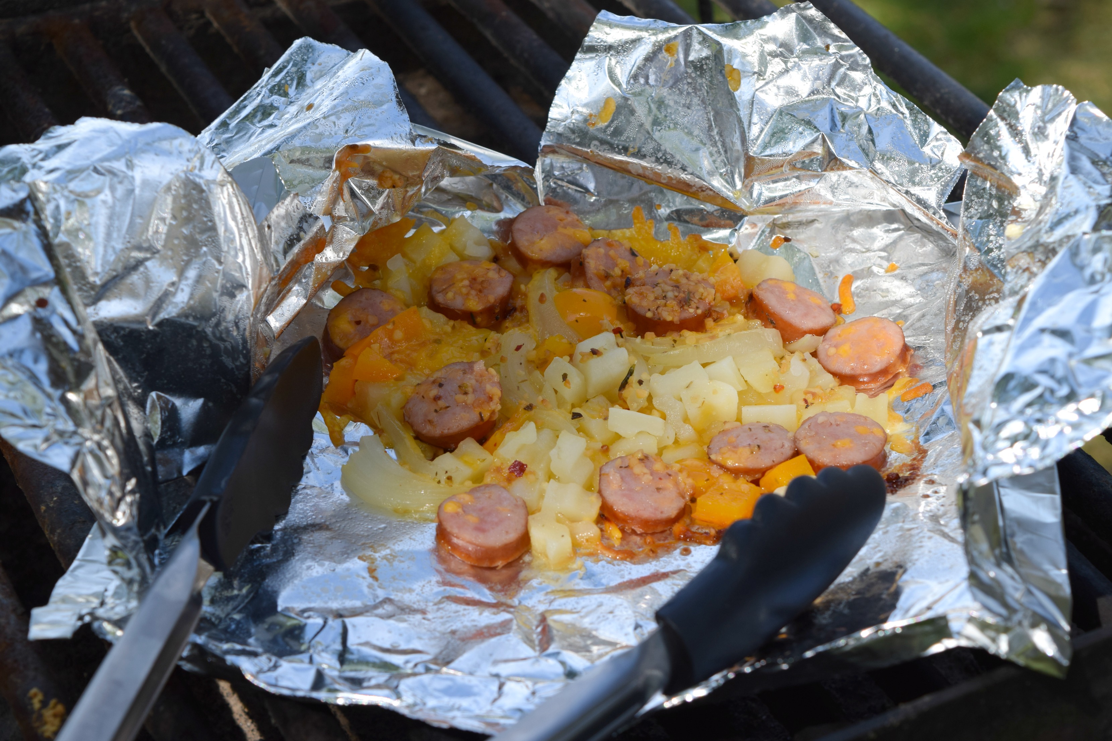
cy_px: 370
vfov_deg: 16.6
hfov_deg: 24.6
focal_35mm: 82
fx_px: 2548
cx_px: 556
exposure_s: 1/320
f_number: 9
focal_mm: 55
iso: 200
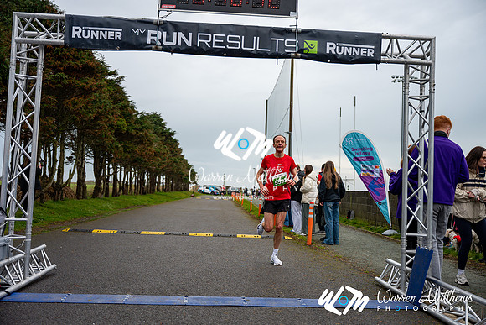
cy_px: 162
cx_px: 243
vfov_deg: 35.1
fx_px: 513
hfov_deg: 50.7
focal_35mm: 38
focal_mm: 38
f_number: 2.8
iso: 125
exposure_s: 1/1250
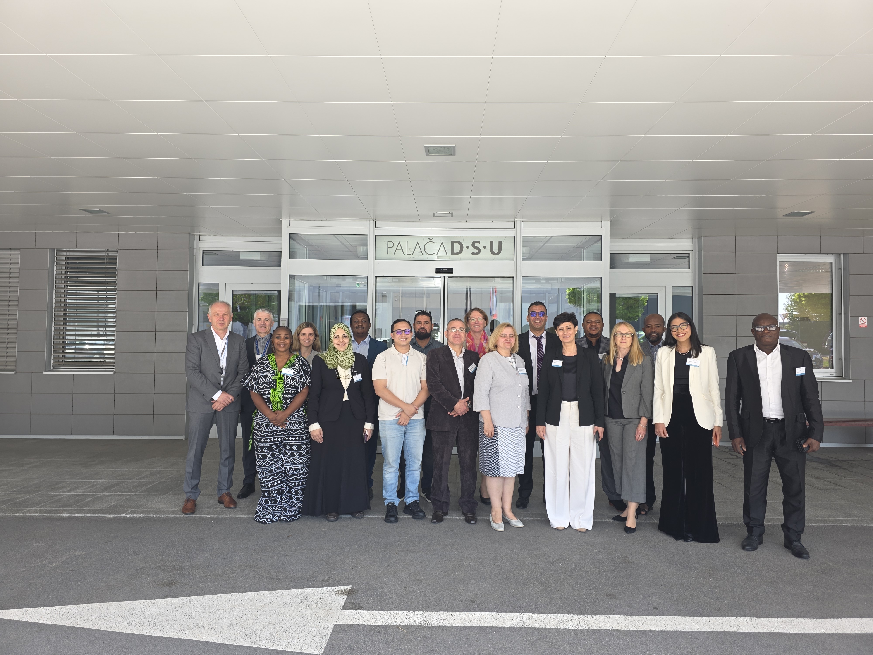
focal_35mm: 23
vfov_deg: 58.9
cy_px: 328
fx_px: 580
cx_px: 436
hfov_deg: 73.9
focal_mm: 6.3
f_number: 1.7
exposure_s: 1/120
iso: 32
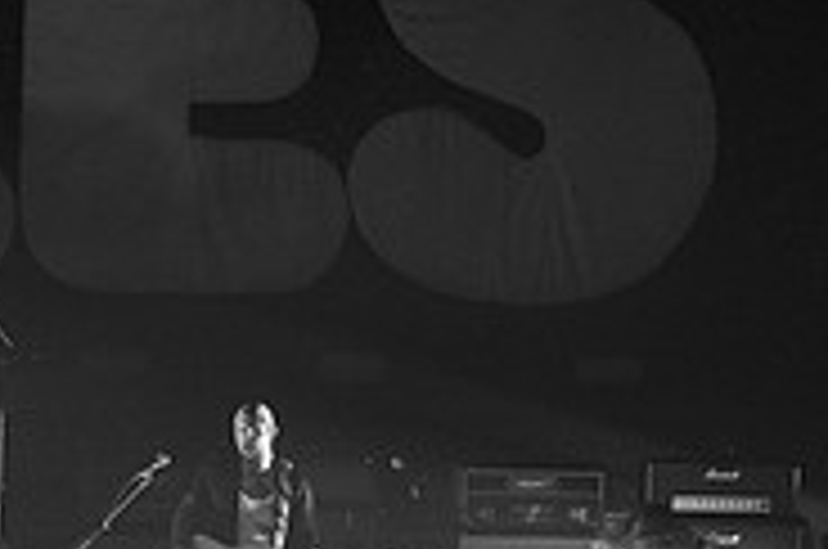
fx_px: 3811
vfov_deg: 8.1
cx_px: -57
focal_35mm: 166
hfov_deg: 12.2
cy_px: 680
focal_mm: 48
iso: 2500
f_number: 3.2
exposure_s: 1/400
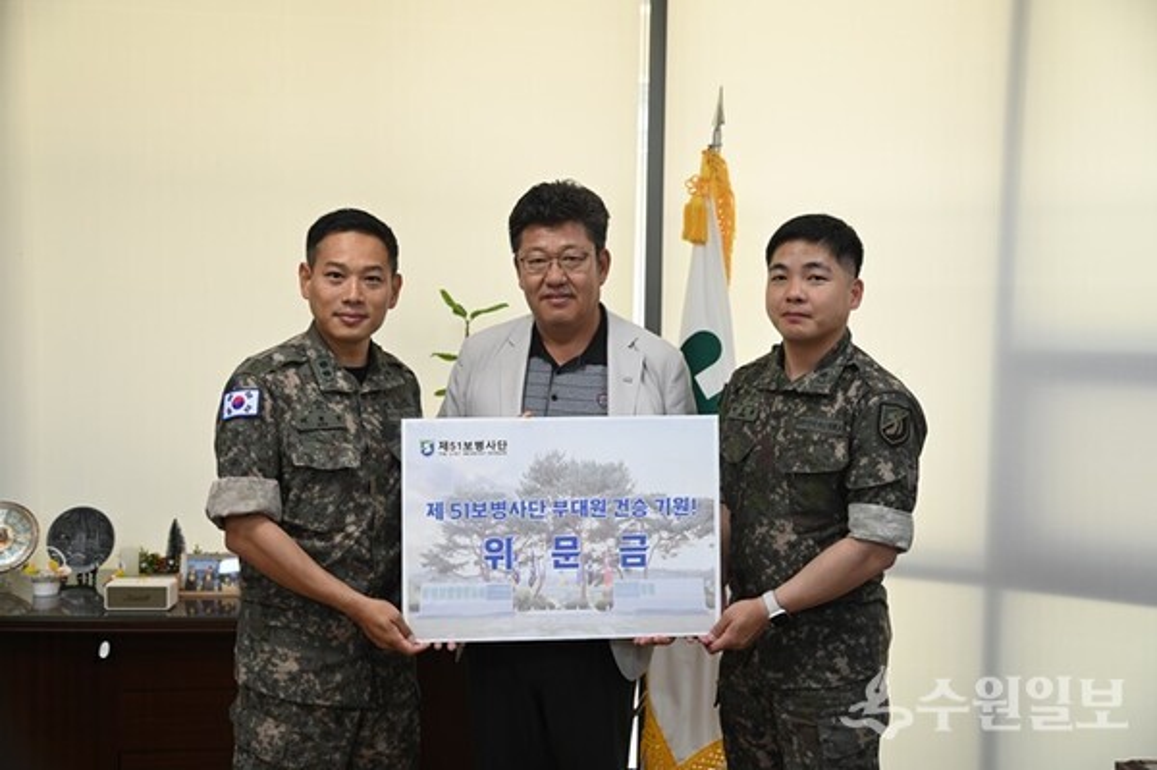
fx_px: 1220
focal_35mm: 38
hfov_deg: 50.7
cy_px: 385
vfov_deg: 35.0
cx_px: 578
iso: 640
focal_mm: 38
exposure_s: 1/125
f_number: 4
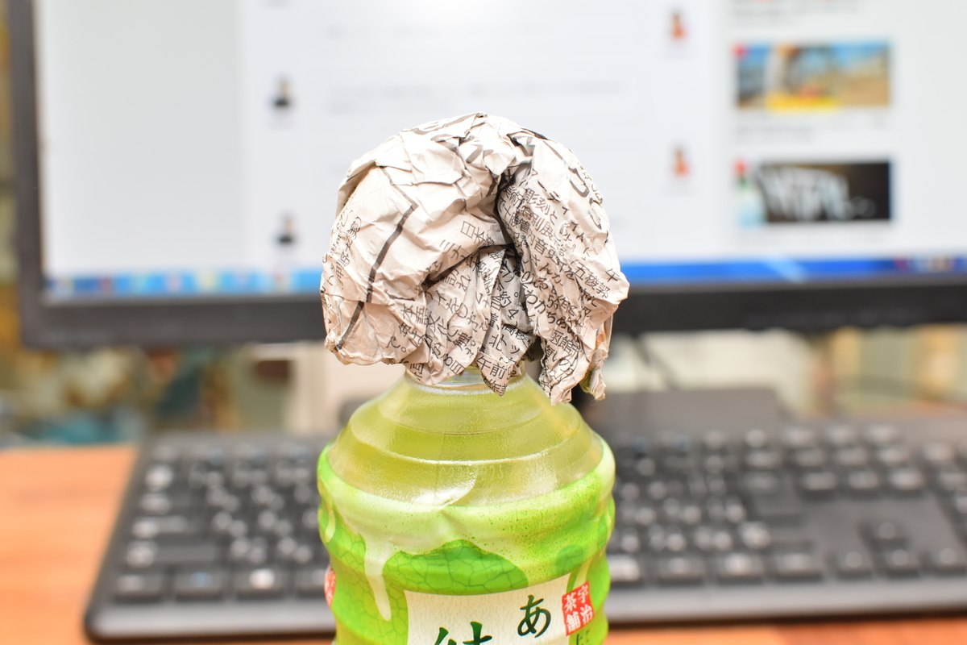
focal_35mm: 52
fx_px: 1410
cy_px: 322
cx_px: 484
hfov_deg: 37.9
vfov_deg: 25.8
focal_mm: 35
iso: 800
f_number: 4.5
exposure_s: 1/80
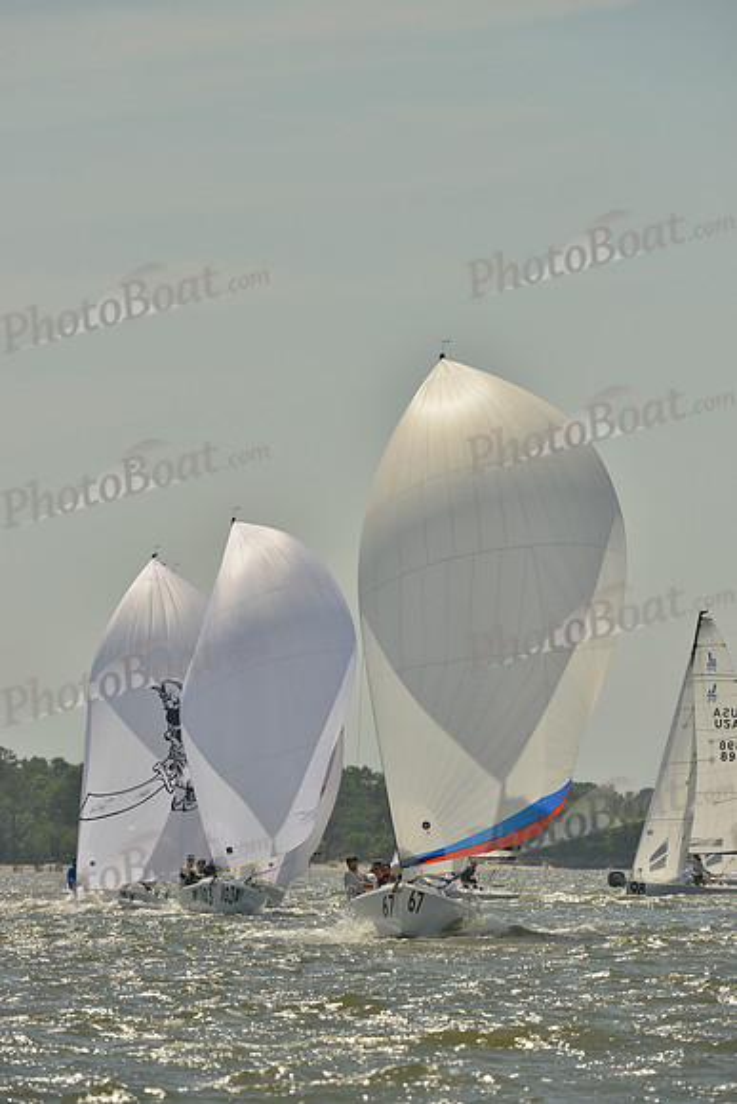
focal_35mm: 310
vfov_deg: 6.6
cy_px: 552
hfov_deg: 4.4
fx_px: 9513
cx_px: 368
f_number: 11
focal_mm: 310
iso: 280
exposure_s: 1/1600
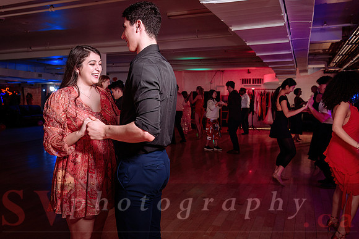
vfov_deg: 39.6
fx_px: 333
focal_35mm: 33
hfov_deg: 56.3
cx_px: 145
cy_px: 113
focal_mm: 28
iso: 800
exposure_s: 1/80
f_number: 4
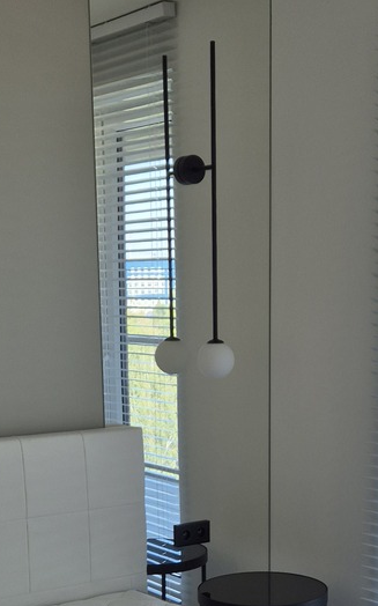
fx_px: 1106
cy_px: 554
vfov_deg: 29.3
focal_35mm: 67
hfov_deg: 19.4
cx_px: 237
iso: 25
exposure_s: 1/246
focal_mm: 5.4
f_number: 1.8
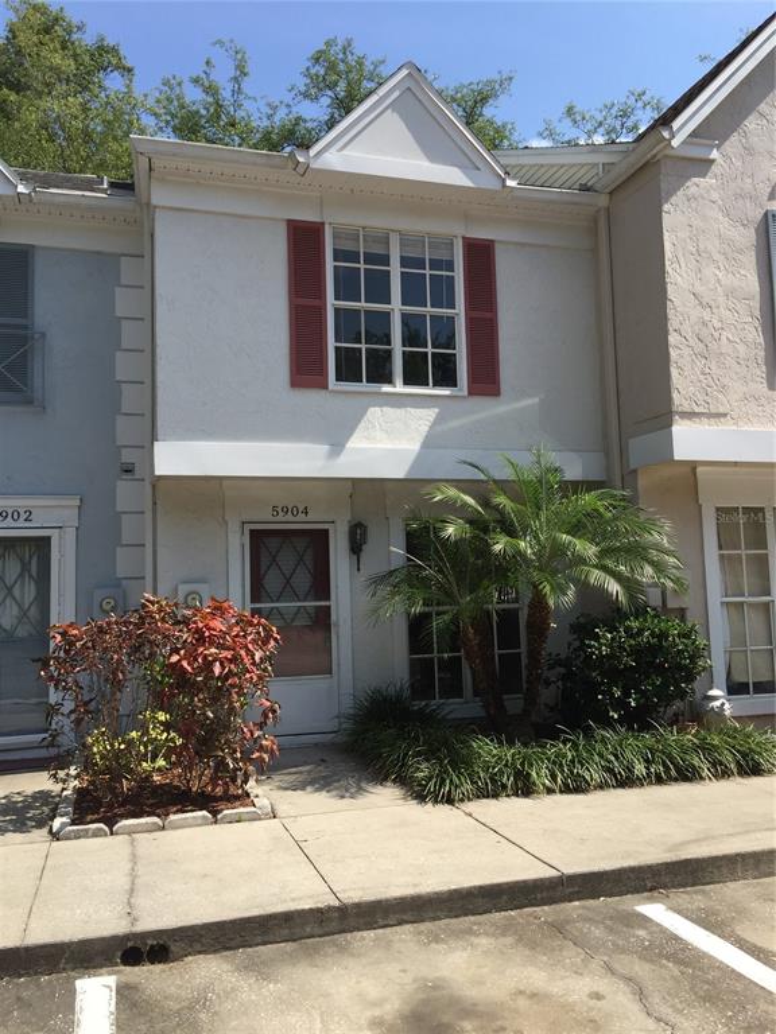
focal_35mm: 29
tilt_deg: +5.1
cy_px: 517
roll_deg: +1.3
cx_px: 388
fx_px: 867
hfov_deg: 48.2
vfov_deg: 61.7
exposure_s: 1/1522
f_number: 2.2
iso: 32
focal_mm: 4.15
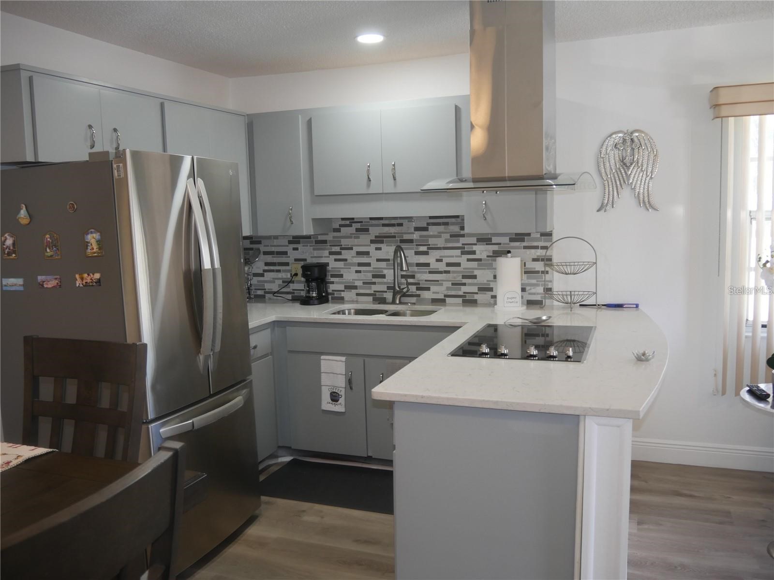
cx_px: 387
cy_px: 290
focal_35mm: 28
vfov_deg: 49.7
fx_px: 626
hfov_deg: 63.4
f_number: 3.5
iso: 400
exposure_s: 1/60
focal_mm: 14
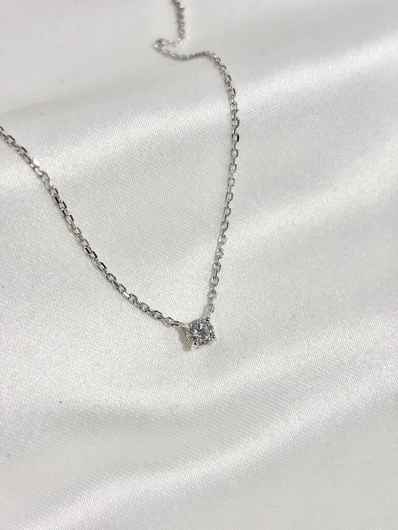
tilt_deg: -51.3
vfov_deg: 36.8
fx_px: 797
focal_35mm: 52
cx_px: 199
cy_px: 265
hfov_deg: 28.0
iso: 32
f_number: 1.6
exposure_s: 1/374
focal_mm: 5.96
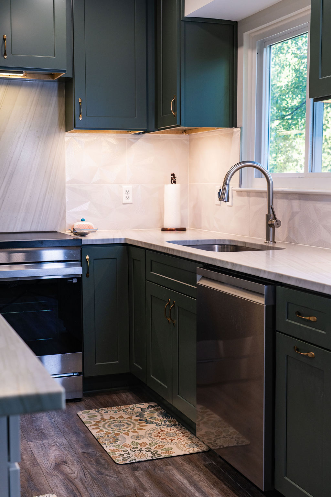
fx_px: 662
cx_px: 166
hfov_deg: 28.1
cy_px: 248
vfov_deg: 41.1
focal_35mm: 48
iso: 640
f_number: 5.6
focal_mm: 48
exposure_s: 1/50
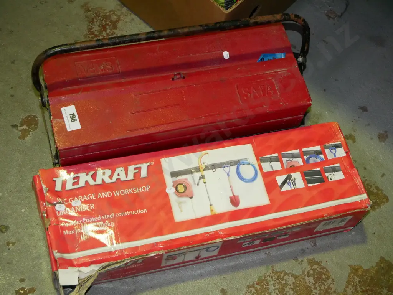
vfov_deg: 27.1
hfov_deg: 35.5
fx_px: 613
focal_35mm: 54
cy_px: 148
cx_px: 196
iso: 3200
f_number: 5.6
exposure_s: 1/125
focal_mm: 27
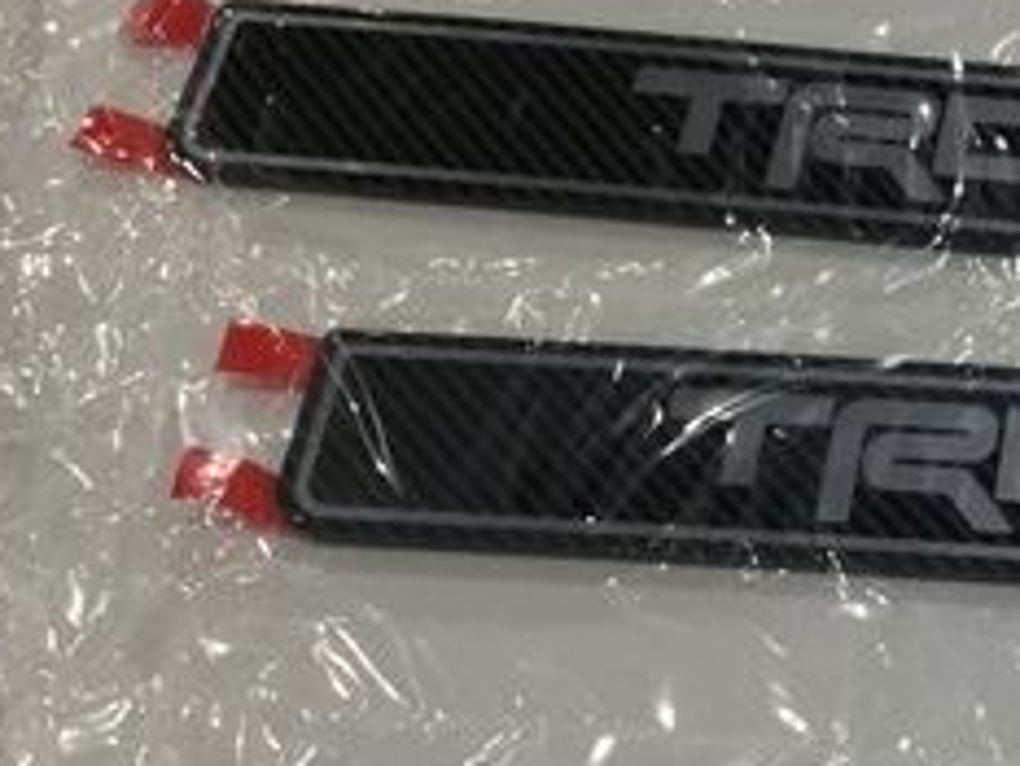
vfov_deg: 17.3
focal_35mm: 85
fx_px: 2506
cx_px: 1270
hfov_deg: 21.2
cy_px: 499
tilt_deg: -53.3
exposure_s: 1/30
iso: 25
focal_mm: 3.3
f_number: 2.4
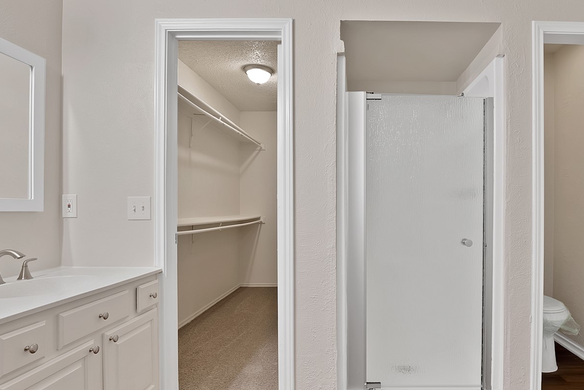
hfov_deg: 82.6
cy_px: 224
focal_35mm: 20
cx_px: 359
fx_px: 325
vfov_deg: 61.7
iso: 640
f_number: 10
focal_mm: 12
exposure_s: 1/2
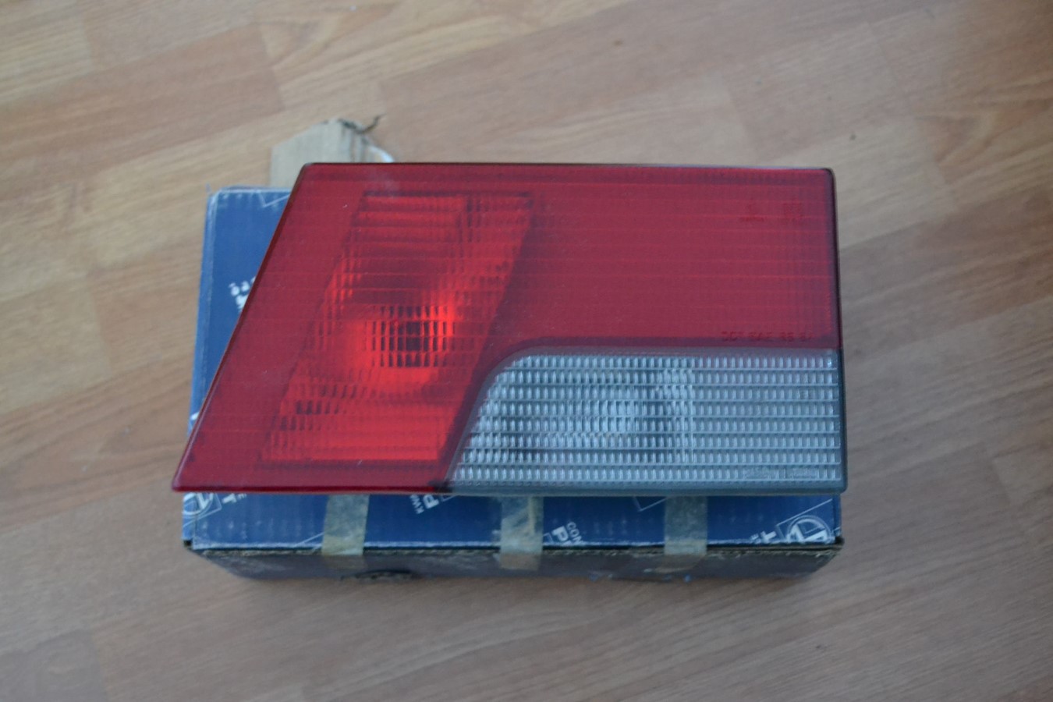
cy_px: 351
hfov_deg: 43.6
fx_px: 1316
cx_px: 526
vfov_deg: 29.9
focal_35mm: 45
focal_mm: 30
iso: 3200
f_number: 4.5
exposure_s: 1/8
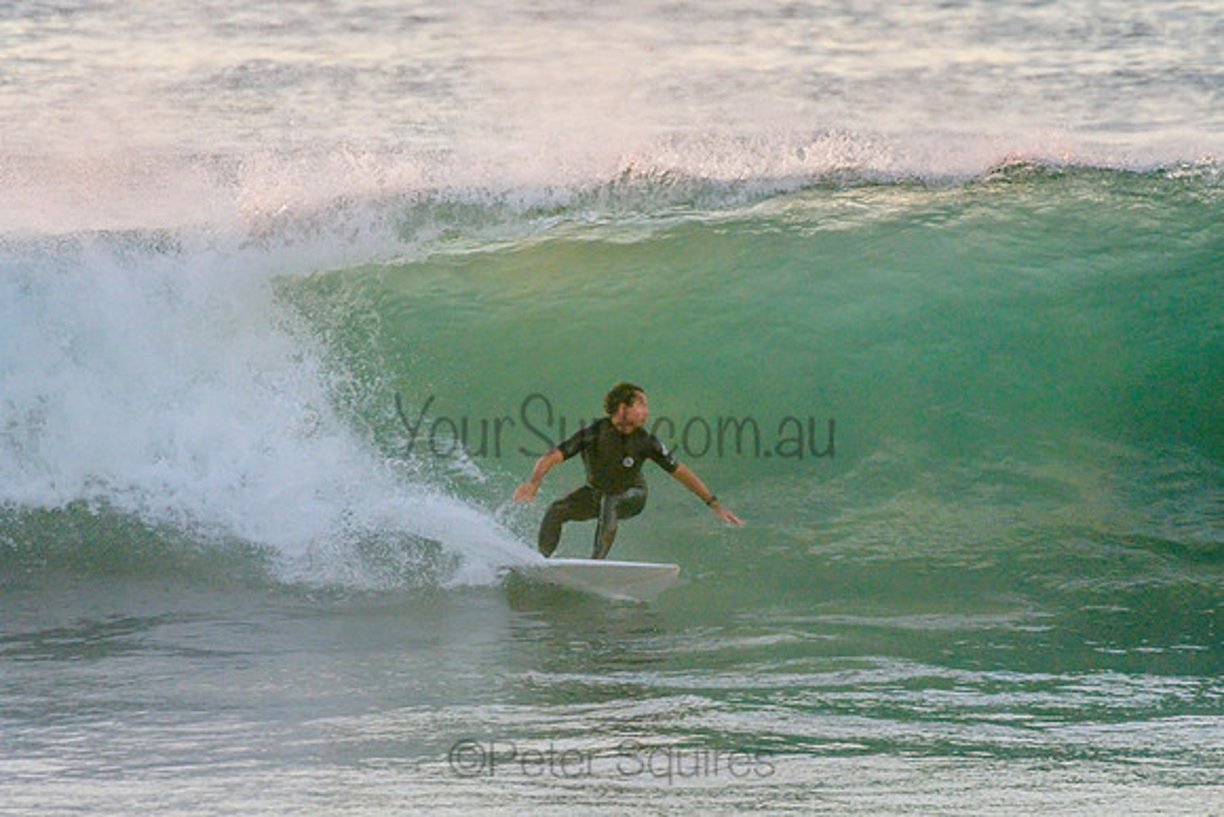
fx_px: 25505
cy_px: 408
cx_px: 612
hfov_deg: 2.7
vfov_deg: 1.8
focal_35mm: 750
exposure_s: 1/1000
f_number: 5.6
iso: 3600
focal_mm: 500
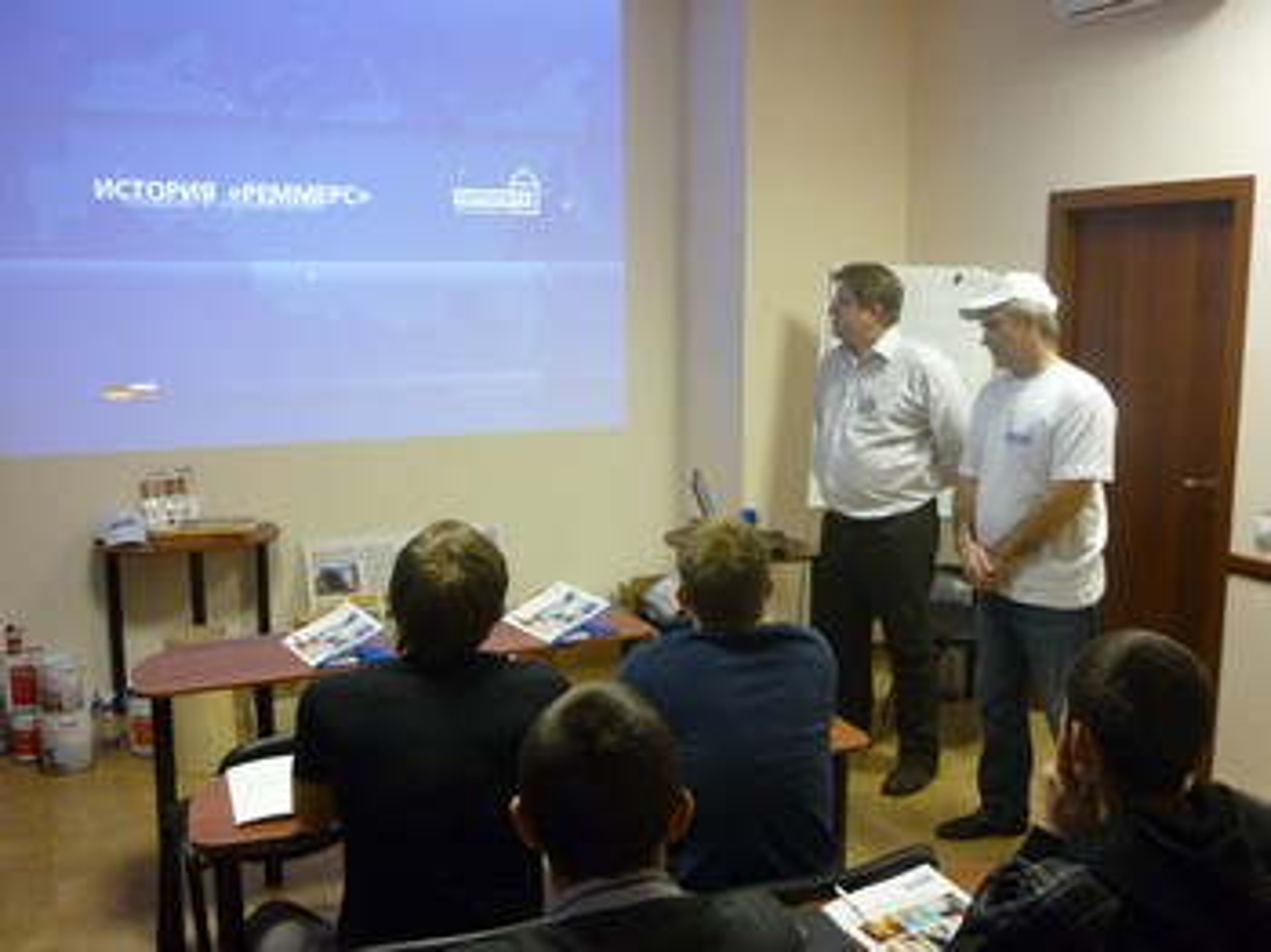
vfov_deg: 42.9
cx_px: 636
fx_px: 1211
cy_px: 476
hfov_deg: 55.4
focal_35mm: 33
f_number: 2.8
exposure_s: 1/25
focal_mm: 5.5
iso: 400
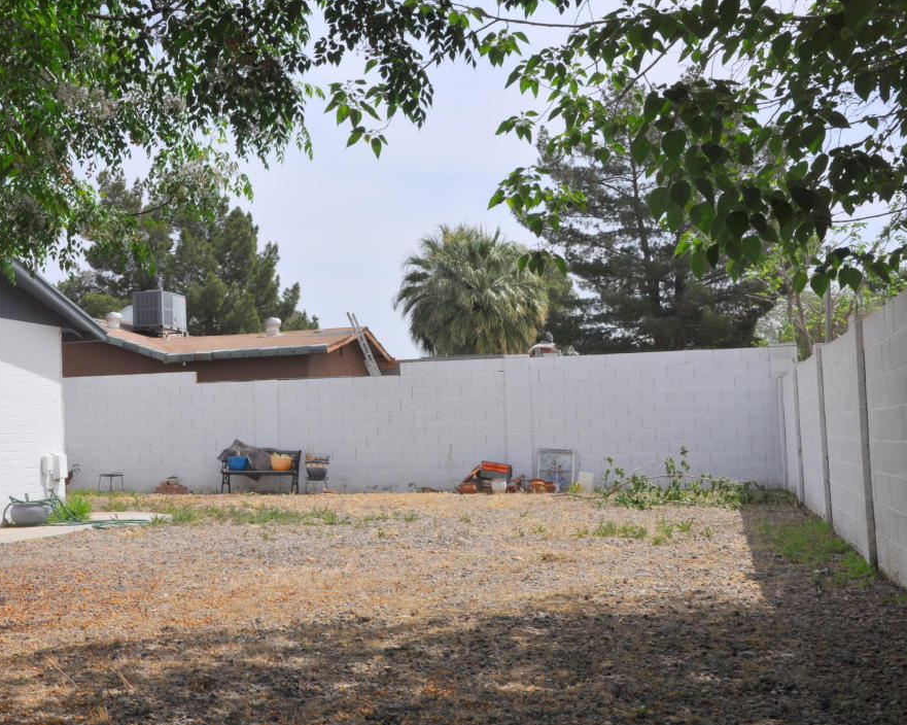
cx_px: 324
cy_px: 353
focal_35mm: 48
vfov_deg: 31.4
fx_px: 1288
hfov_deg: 38.5
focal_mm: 26
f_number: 14
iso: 200
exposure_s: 1/200
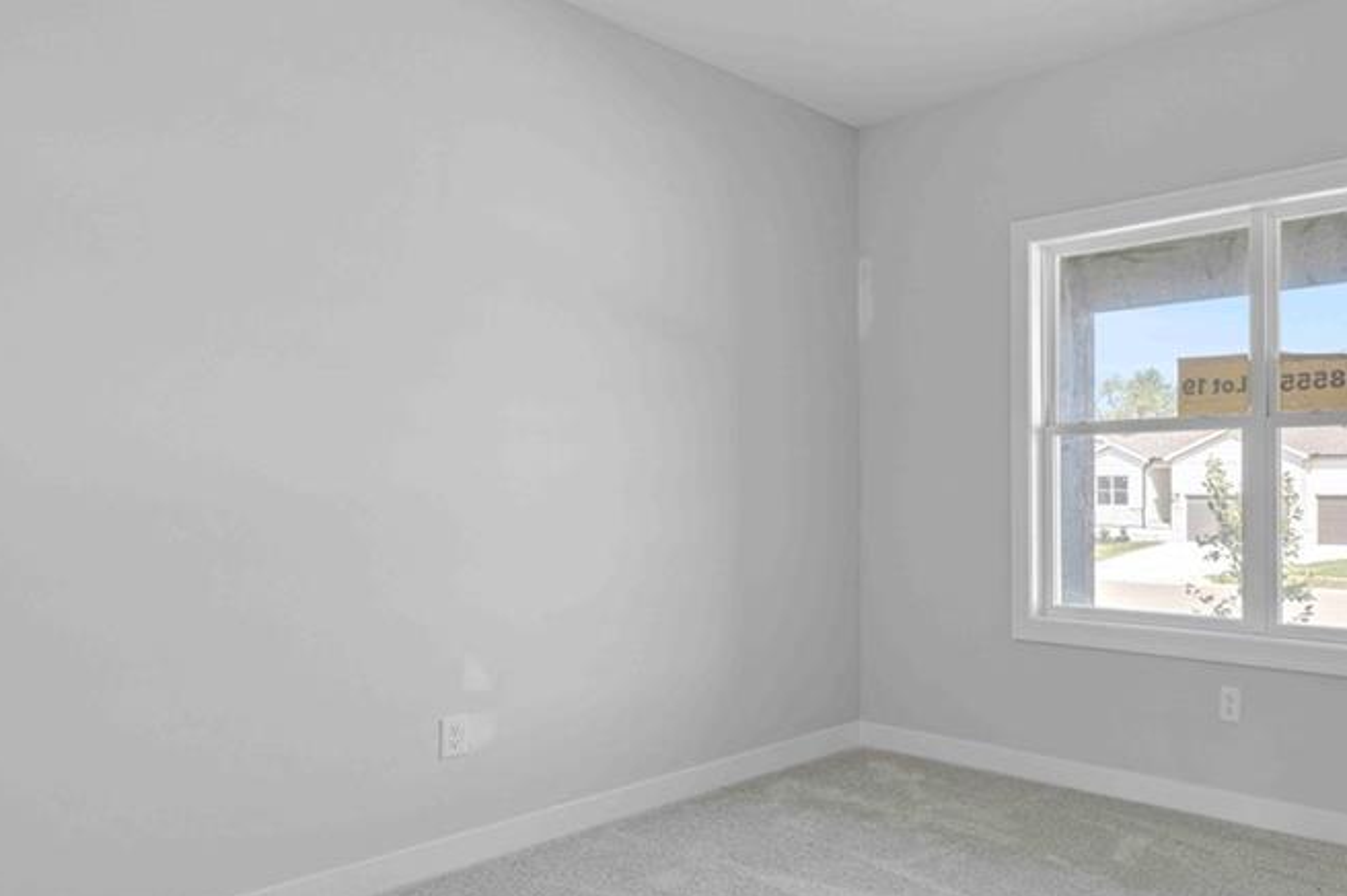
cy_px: 520
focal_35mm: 26
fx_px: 964
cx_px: 1024
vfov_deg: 49.7
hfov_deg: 65.2
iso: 100
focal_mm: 16.5
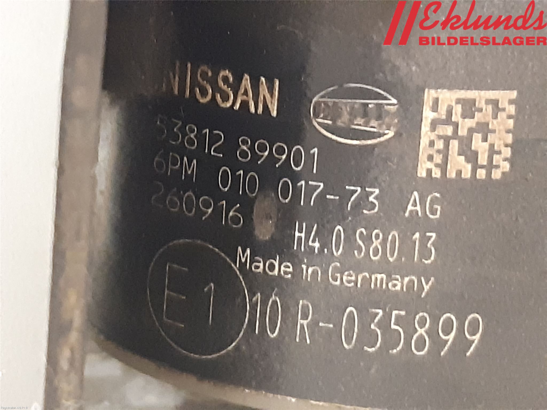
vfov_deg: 53.1
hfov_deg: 67.3
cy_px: 205
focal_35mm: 26
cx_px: 274
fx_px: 411
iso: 640
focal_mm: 3.93
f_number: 1.7
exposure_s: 1/17
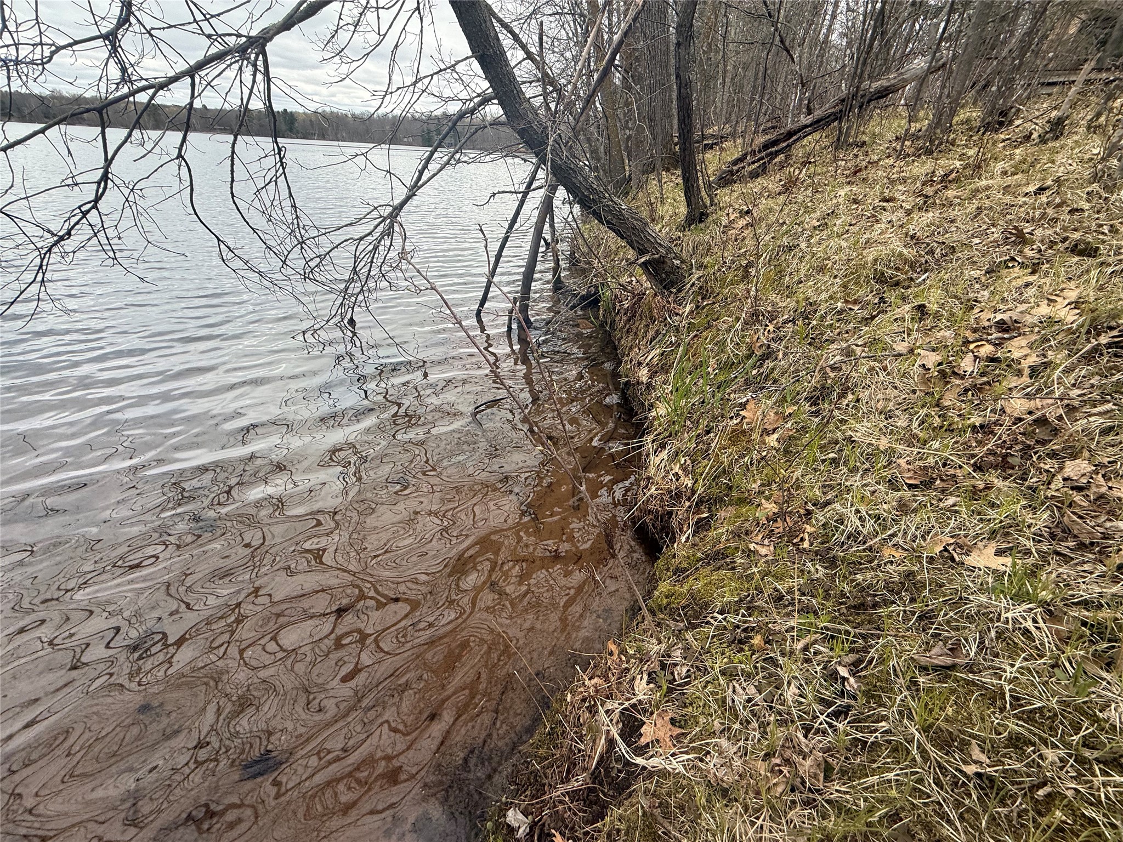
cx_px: 562
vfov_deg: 85.7
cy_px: 421
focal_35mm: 14
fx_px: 454
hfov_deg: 102.1
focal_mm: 2.22
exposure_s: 1/351
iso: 50
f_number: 2.2
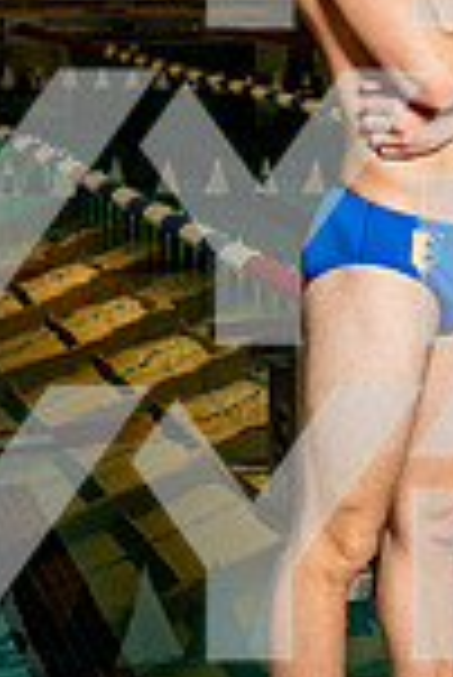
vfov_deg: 19.5
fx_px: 1958
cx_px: 368
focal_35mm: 104
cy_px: 211
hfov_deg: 13.1
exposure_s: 1/250
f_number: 6.3
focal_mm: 35
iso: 1600
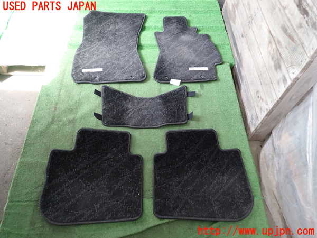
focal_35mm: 25
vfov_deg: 54.9
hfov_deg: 69.4
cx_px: 158
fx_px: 229
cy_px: 119
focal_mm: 4.5
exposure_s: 1/60
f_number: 2
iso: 200
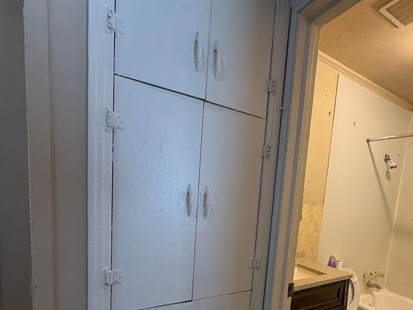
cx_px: 264
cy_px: 222
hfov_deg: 77.2
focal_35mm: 21
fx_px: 251
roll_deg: -6.9
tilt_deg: -6.0
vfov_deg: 60.8
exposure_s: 1/60
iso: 250
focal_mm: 2.22
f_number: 2.2
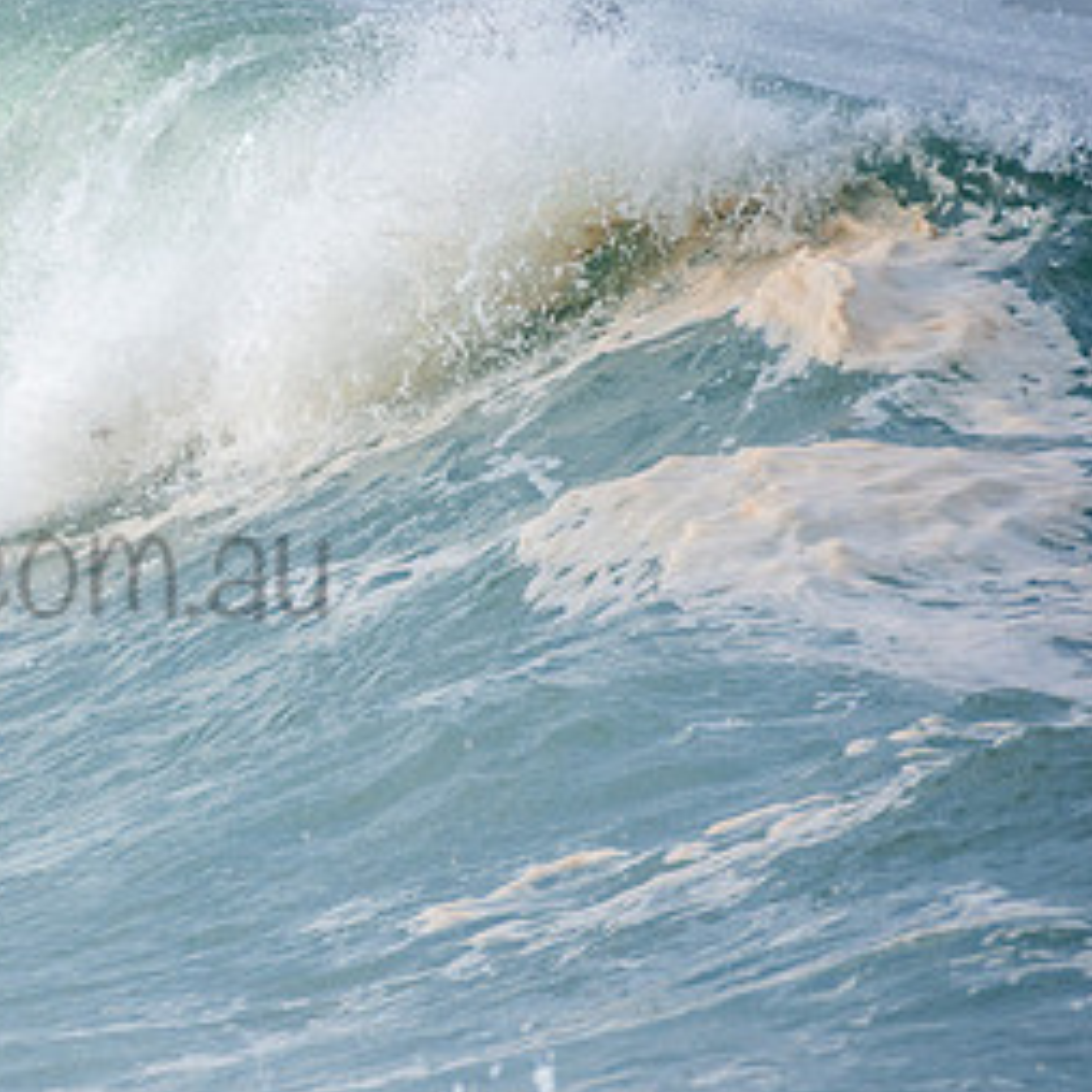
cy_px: 518
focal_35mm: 1456
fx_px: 51965
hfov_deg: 1.2
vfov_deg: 1.2
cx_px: -125
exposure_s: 1/1000
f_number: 5.6
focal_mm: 500
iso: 200
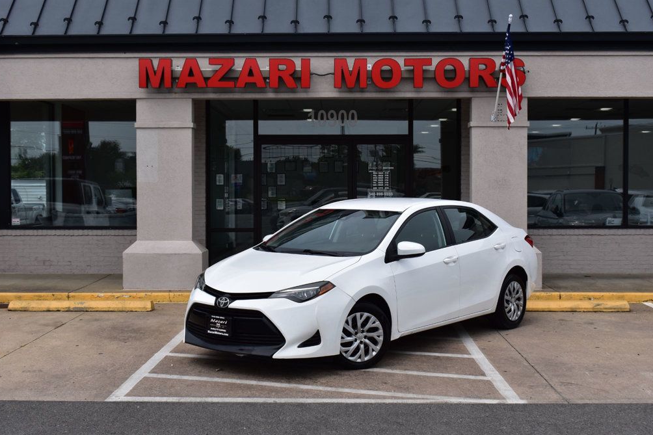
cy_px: 220
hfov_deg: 38.2
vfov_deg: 26.0
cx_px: 323
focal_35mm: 52
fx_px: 943
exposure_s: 1/500
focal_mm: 34
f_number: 11
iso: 220
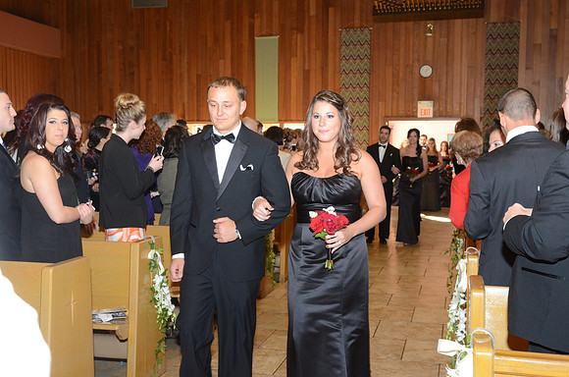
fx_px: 662
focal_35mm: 42
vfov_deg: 31.7
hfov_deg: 46.5
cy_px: 188
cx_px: 284
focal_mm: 28
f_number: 5.6
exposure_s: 1/60
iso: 1600
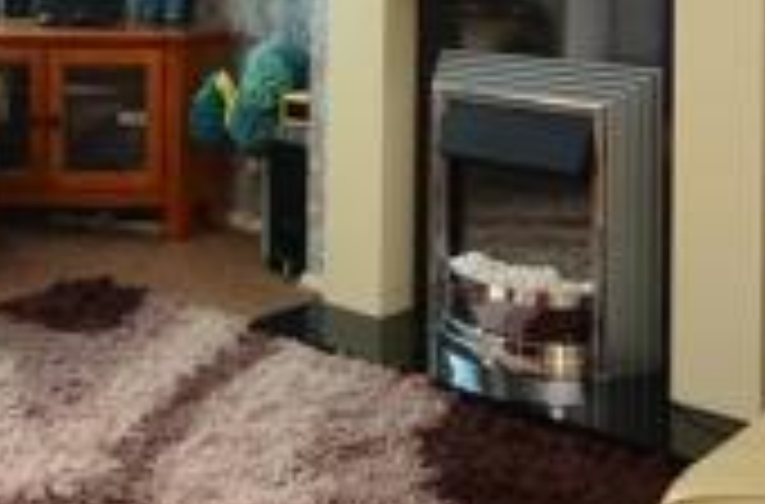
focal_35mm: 58
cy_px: -108
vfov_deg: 21.5
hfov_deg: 34.5
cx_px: 297
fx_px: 1228
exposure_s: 1/1.6
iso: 250
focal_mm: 10
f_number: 11
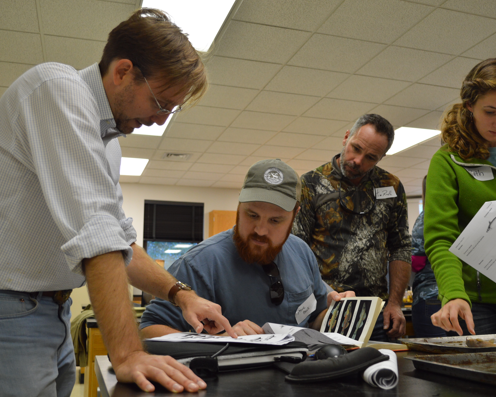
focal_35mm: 38
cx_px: 276
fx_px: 558
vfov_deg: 39.2
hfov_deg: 47.8
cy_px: 201
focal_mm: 22
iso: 400
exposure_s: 1/40
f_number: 3.8
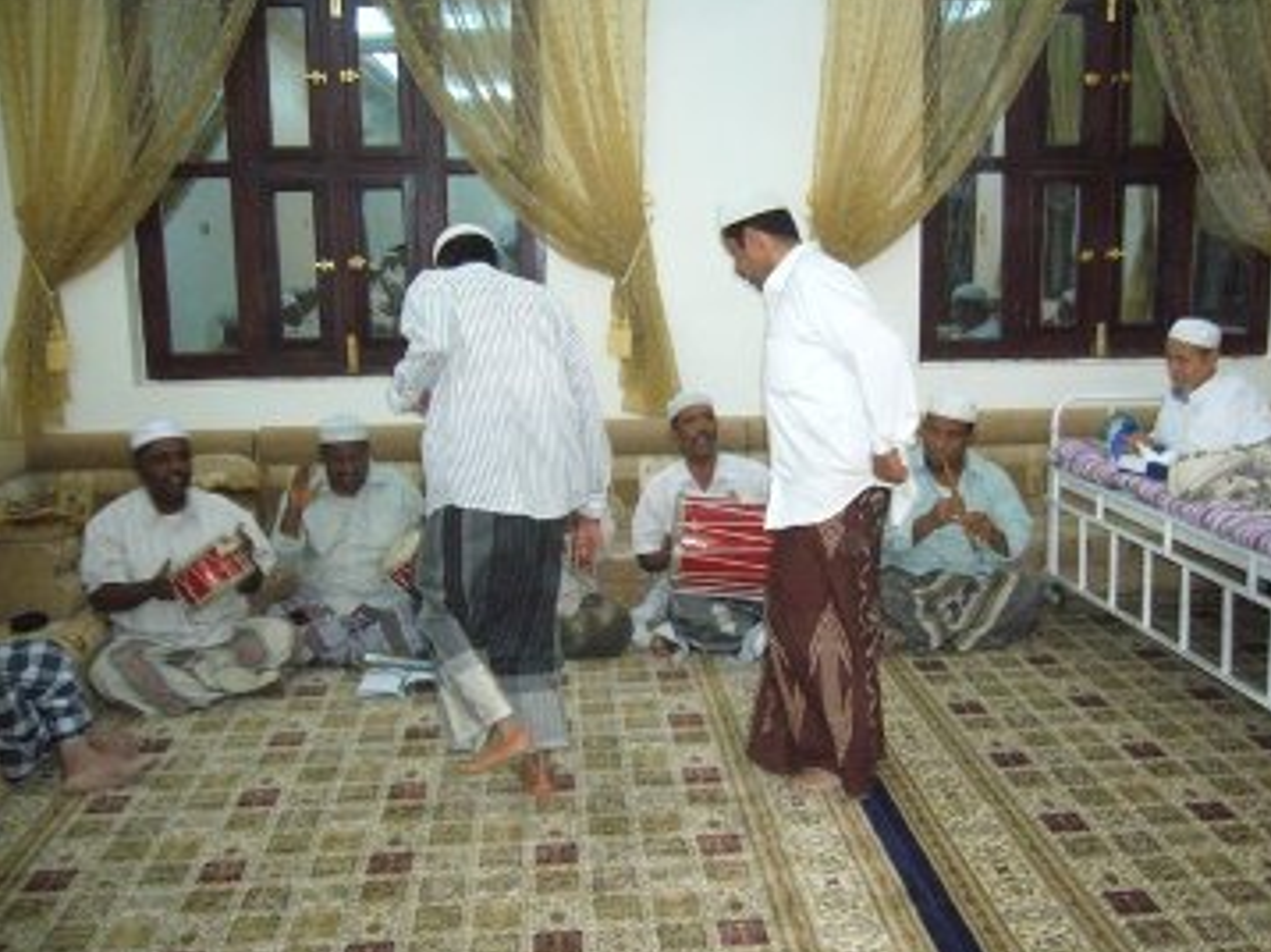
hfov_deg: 50.1
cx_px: 667
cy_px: 481
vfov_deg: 38.6
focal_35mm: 37
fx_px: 1358
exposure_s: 1/30
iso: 400
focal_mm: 5.8
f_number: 2.8
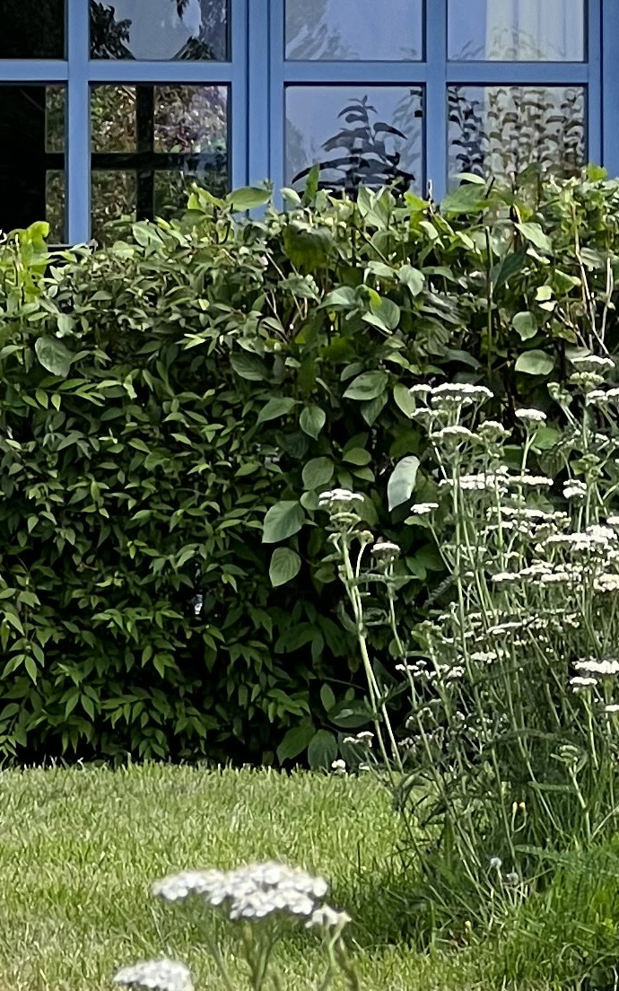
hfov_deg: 4.4
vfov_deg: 7.0
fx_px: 8043
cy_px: -175
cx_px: 62
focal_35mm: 298
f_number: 2.8
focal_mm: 9
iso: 32
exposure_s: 1/252
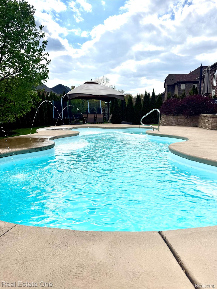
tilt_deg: -10.0
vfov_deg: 71.6
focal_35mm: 24
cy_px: 144
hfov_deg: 56.8
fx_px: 201
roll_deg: +0.3
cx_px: 108
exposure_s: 1/9009
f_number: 1.78
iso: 80
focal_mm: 6.76
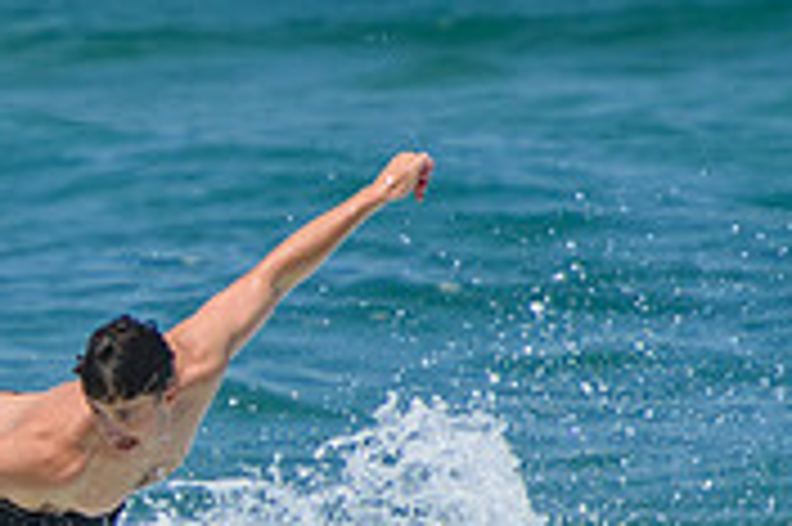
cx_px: -266
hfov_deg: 1.2
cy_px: 614
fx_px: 38134
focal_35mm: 1735
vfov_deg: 0.8
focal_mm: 350
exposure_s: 1/2000
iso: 220
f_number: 5.6
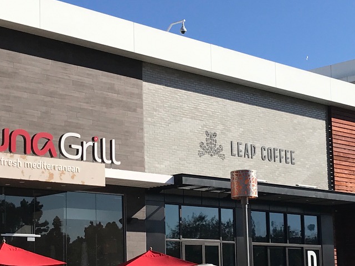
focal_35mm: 88
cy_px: 187
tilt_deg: +7.5
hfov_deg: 22.2
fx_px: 903
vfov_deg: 16.7
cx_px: 240
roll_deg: +1.9
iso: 20
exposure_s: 1/3195
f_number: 1.8
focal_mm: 3.99
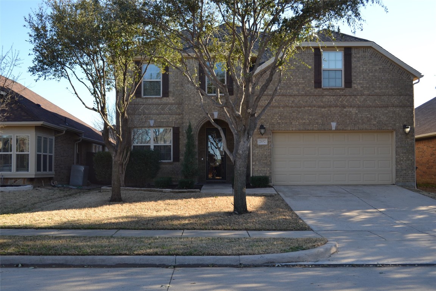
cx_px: 218
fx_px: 472
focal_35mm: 39
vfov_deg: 34.2
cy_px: 146
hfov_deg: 49.6
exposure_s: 1/125
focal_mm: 26
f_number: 5.6
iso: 100
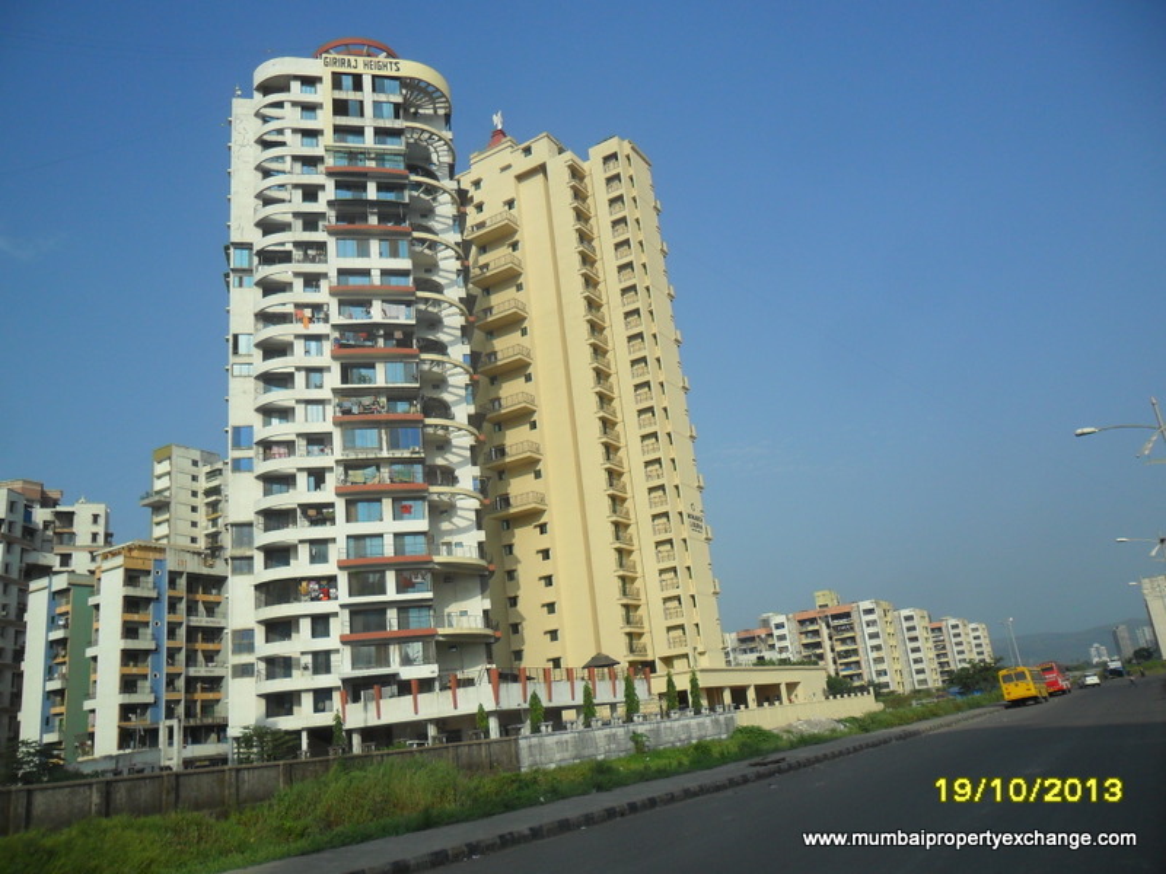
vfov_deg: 51.4
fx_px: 909
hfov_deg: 65.3
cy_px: 437
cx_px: 583
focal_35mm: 27
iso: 100
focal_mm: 4.9
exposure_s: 1/250
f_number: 8.9
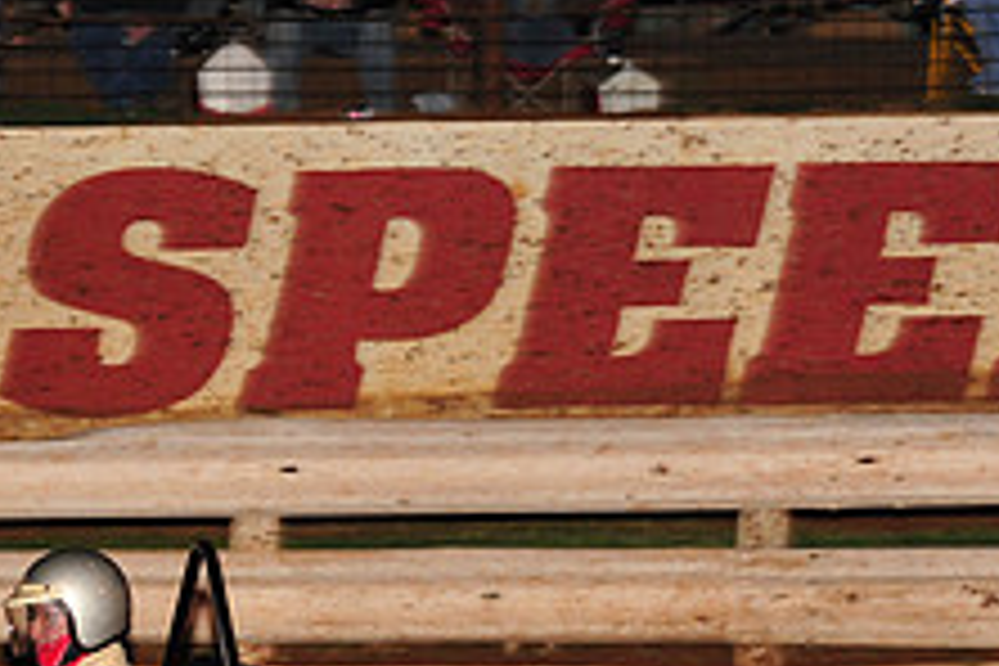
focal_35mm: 326
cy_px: 747
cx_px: -86
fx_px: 9046
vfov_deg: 4.2
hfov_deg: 6.3
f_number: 6.3
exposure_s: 1/250
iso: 800
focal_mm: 125
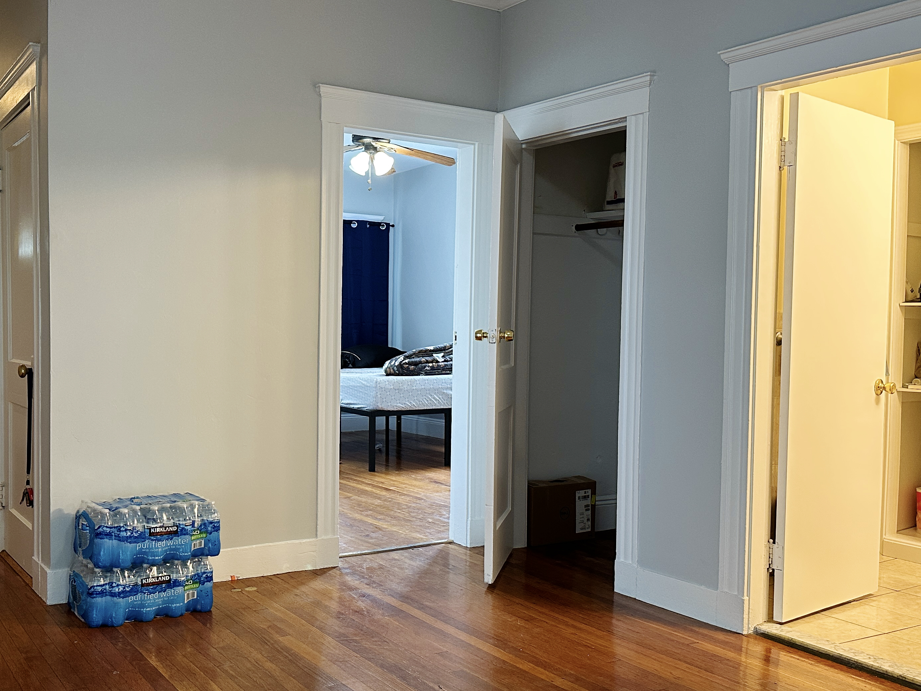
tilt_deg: -1.6
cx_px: 335
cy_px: 354
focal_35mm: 35
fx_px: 931
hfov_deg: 52.0
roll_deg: -1.4
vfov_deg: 40.7
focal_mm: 6.86
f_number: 1.78
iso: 250
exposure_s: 1/60
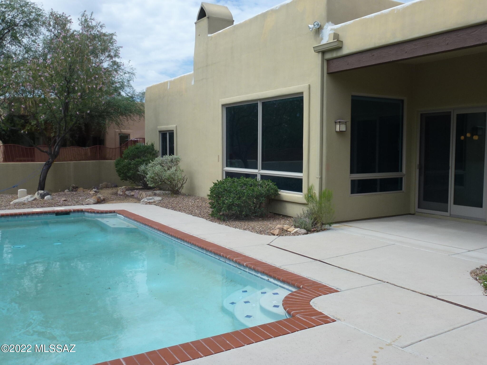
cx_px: 244
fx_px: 422
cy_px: 182
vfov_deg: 46.8
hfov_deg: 60.0
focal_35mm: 30
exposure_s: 1/1300
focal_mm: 5.4
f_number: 3.5
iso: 100
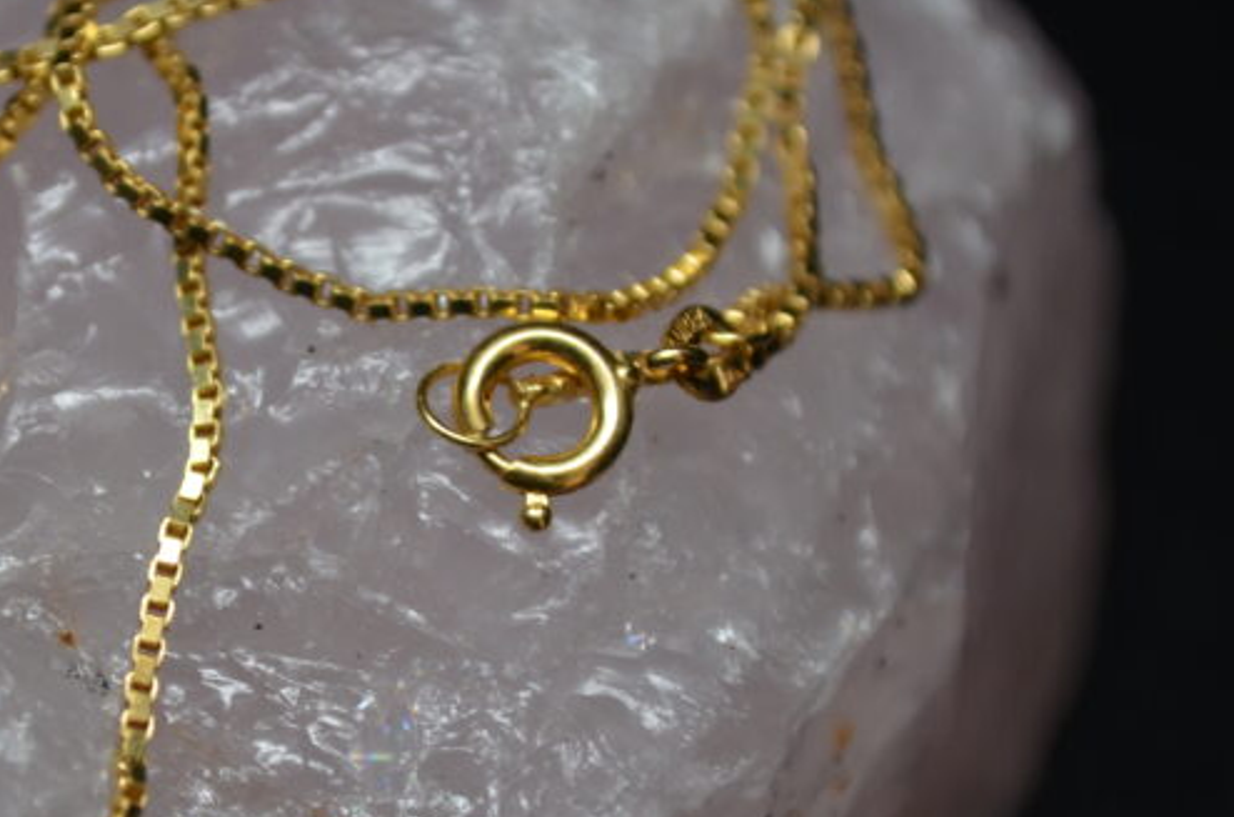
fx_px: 4891
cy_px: 497
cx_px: 177
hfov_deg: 14.3
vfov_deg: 9.5
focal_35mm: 143
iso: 400
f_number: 5.3
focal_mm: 46
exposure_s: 1/80
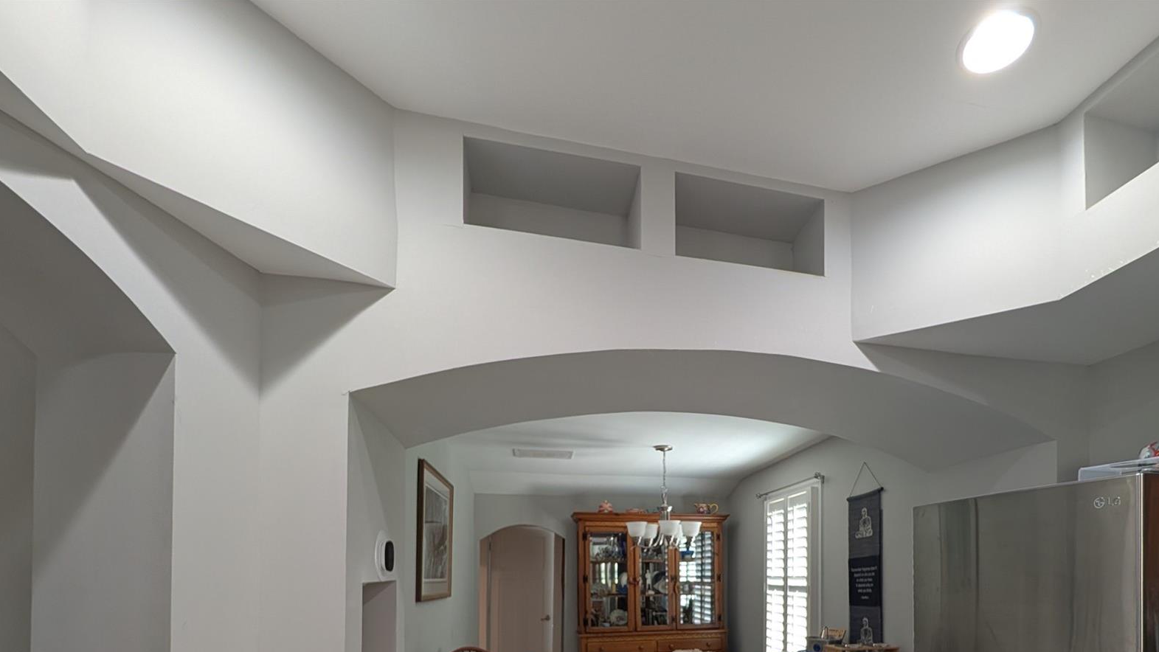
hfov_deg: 94.7
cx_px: 692
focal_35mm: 17
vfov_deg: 56.7
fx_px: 522
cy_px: 565
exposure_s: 1/60
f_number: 1.7
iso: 102
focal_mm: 2.02
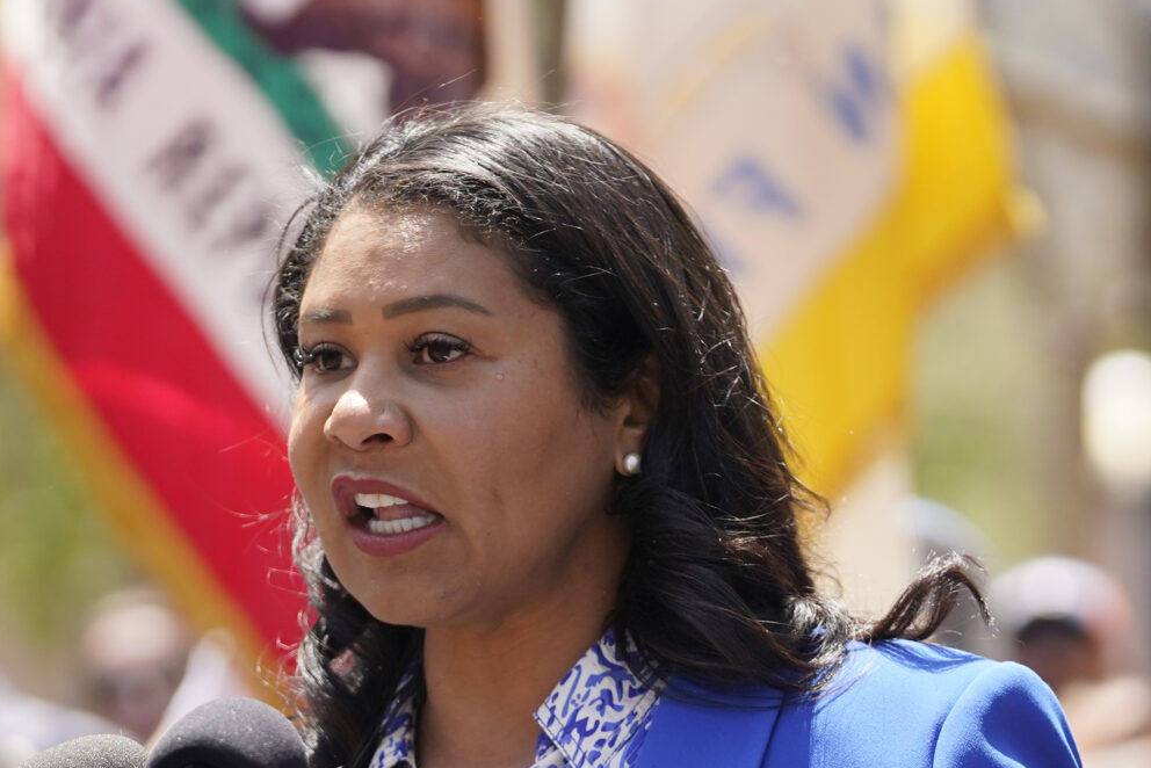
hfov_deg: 7.1
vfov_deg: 4.7
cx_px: 705
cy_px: 887
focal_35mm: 289
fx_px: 9242
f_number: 2.8
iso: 400
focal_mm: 112
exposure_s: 1/2500
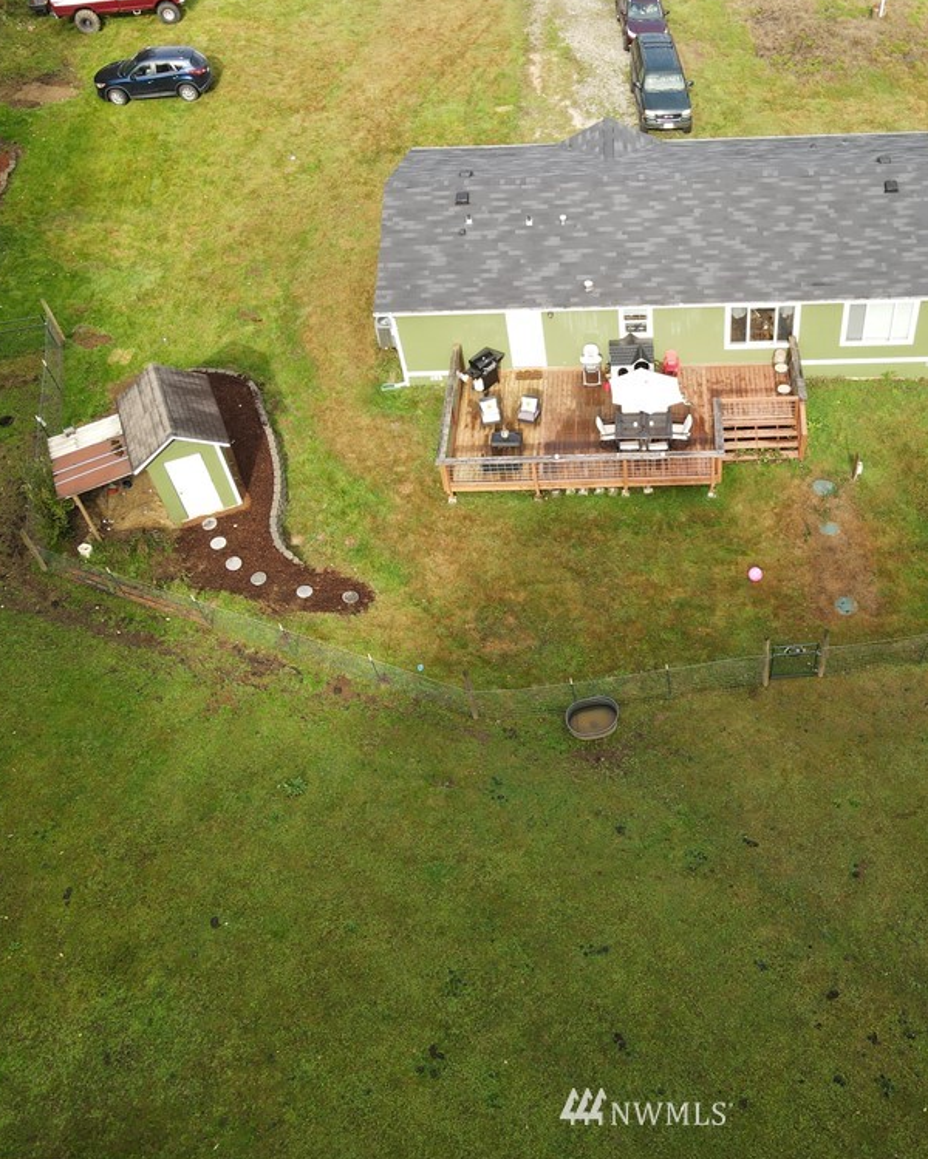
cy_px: 572
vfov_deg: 55.7
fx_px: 1099
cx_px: 647
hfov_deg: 44.8
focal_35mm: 32
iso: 100
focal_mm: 4.5
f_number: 2.8
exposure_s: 1/180
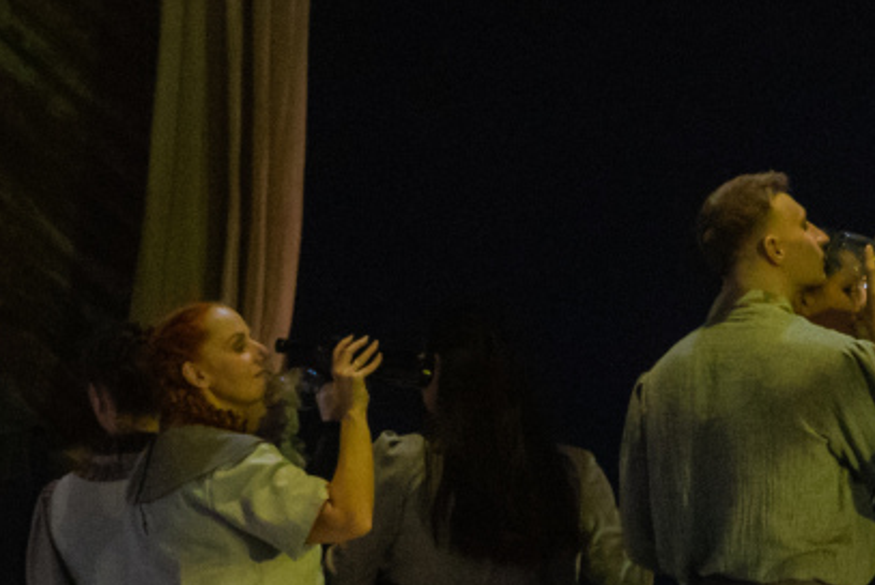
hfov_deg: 7.4
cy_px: 669
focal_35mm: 277
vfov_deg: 5.0
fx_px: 6737
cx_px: 232
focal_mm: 94
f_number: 6.3
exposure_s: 1/125
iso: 12800
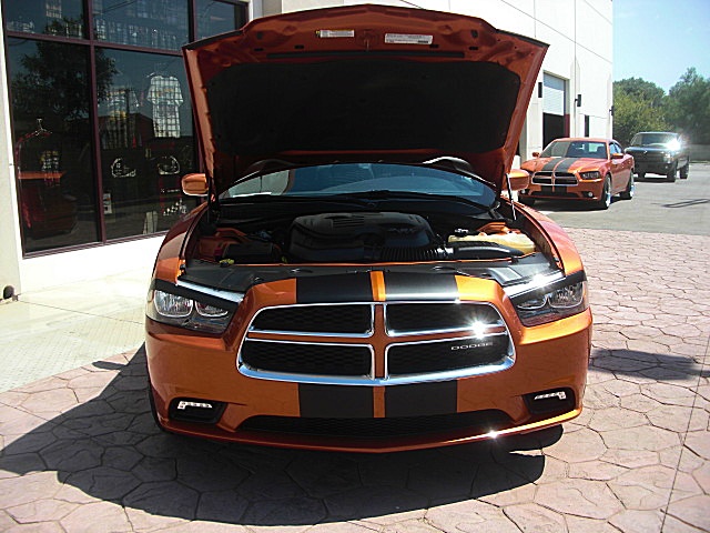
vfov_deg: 39.7
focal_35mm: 36
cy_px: 266
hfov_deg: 51.4
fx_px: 738
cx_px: 355
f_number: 2.8
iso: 50
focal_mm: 6.3
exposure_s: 1/800
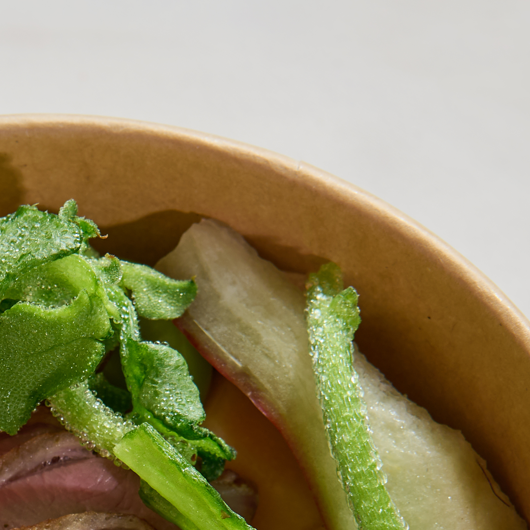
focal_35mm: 216
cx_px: 55
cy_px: 578
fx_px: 3742
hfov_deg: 8.1
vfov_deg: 8.0
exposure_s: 1/125
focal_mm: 70
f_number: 10
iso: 160
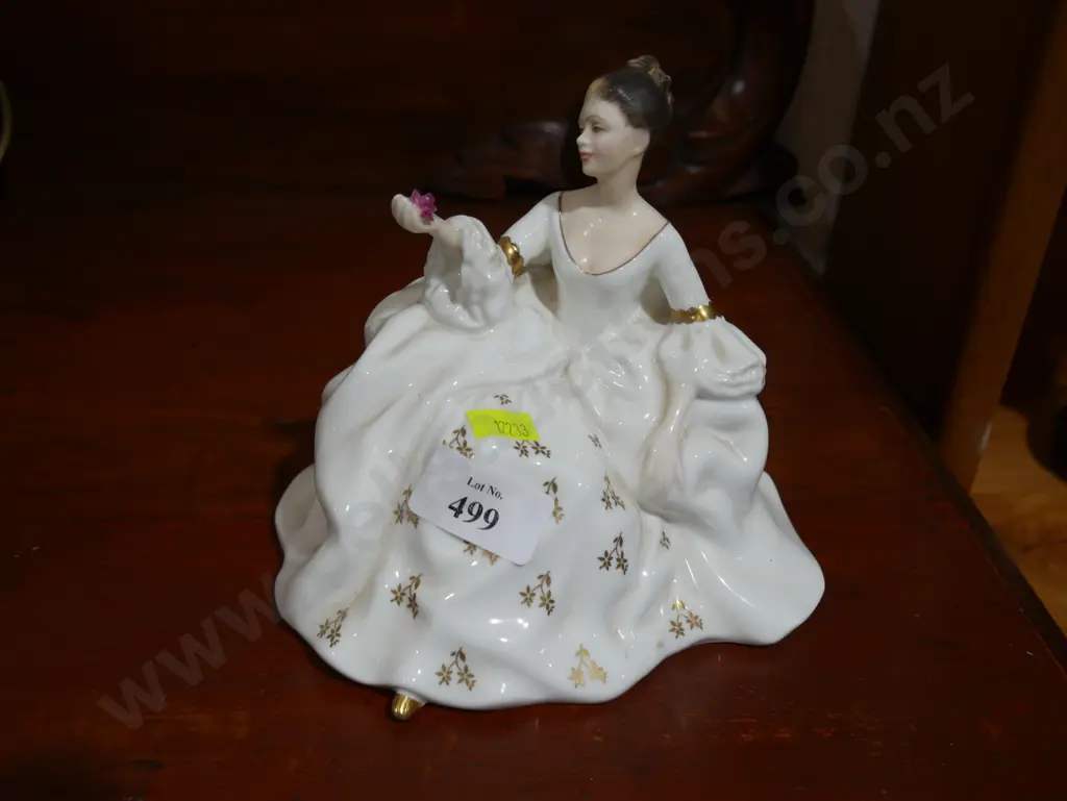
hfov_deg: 51.3
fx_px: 1110
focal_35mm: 36
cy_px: 400
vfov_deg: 39.7
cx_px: 534
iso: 200
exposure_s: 1/80
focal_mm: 18
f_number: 4
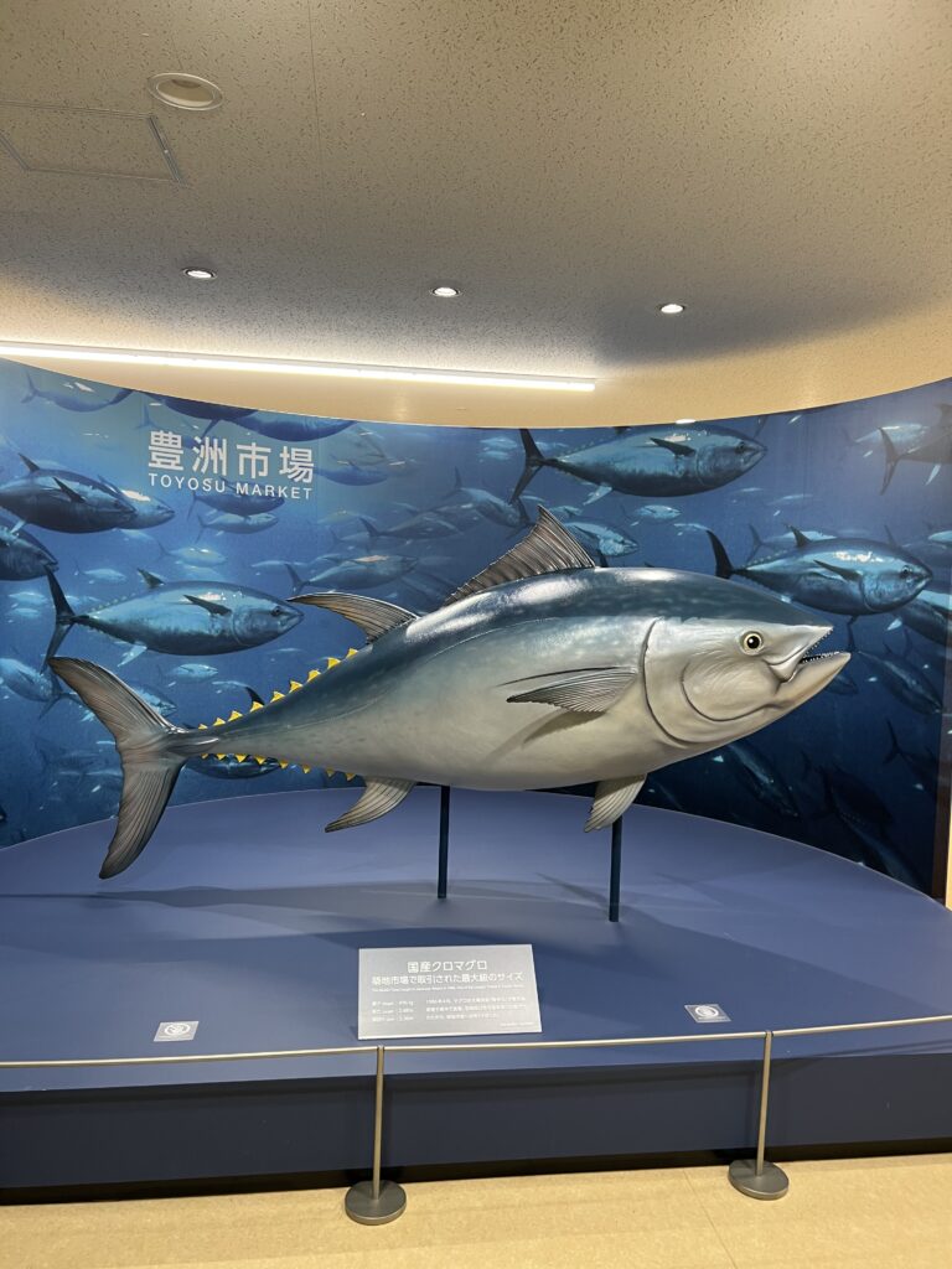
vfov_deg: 67.3
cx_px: 476
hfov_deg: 53.1
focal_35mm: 26
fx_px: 953
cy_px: 634
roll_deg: -0.3
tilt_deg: -3.3
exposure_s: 1/50
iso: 80
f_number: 1.5
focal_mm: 5.7
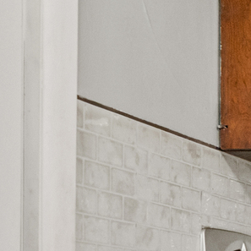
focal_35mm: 123
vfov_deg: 13.5
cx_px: 666
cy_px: 358
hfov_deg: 11.1
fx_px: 1009
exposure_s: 1/5
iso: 250
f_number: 8
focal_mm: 14
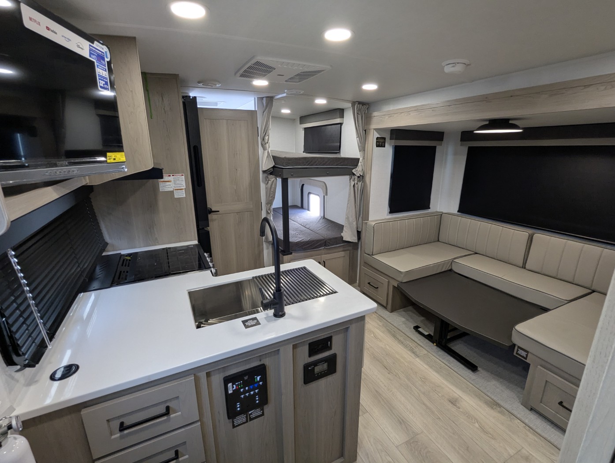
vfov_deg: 78.2
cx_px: 308
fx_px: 285
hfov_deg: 94.4
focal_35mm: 16
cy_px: 232
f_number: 2.2
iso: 82
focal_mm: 2.35
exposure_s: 1/48.5
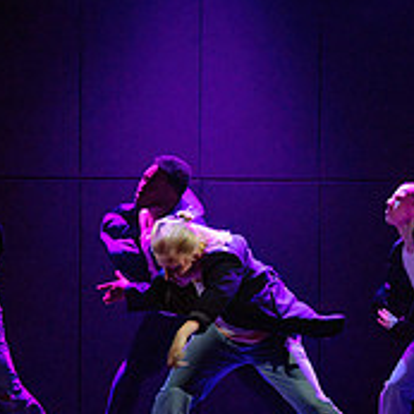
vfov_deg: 6.5
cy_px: 231
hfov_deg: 6.5
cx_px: 405
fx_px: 3640
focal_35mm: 269
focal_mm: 82
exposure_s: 1/250
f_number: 2.8
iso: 1600
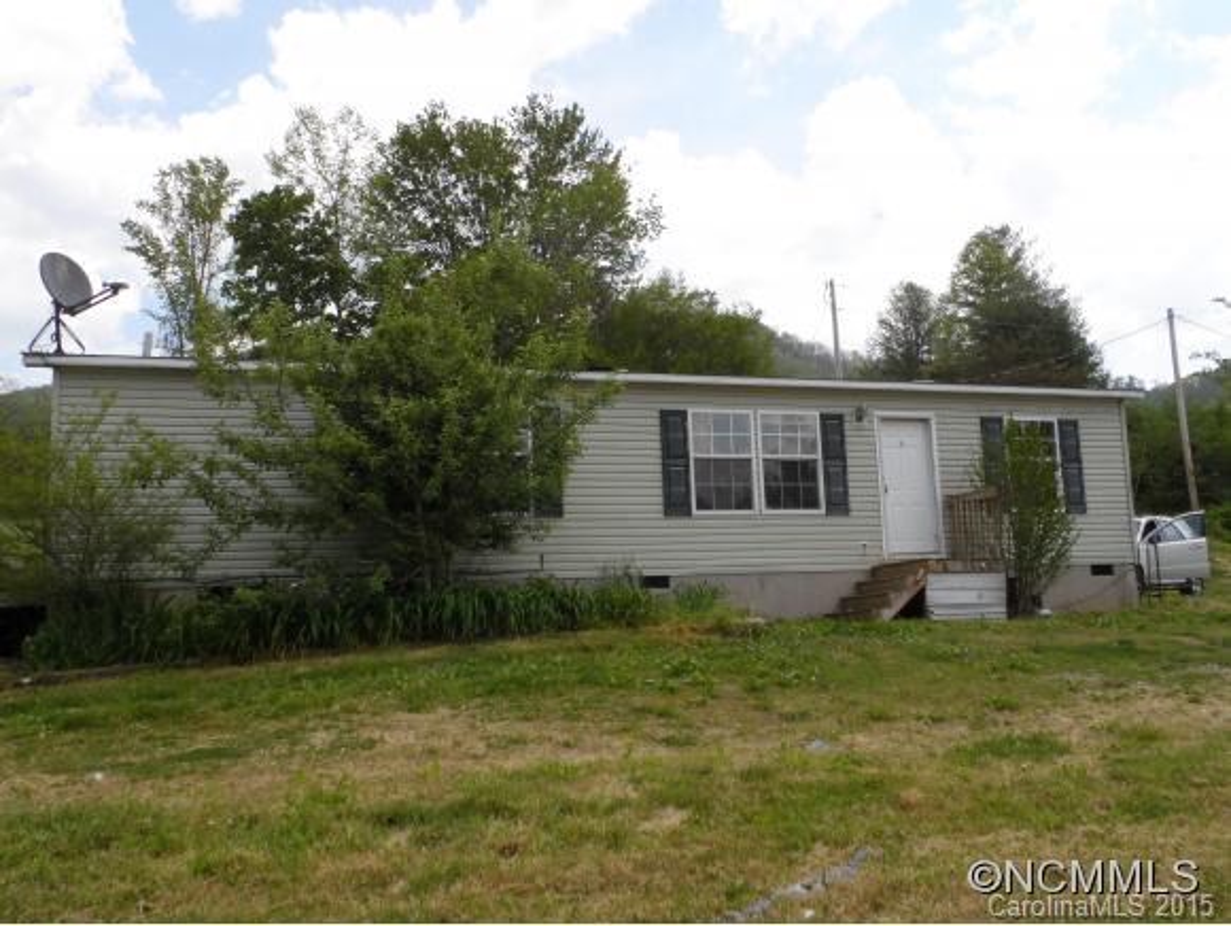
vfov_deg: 44.2
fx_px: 1139
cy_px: 463
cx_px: 616
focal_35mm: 32
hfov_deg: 56.8
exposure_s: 1/750
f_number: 3.4
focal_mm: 5.3
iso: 100
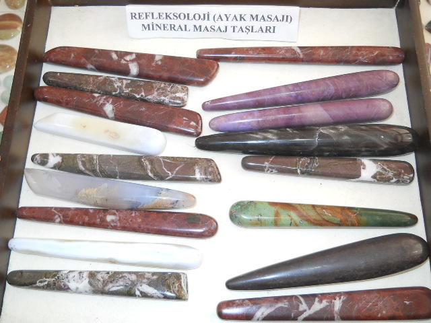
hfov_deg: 45.8
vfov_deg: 35.1
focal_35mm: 41
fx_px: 510
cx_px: 216
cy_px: 162
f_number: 3.1
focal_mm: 6.72
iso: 125
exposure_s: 1/30
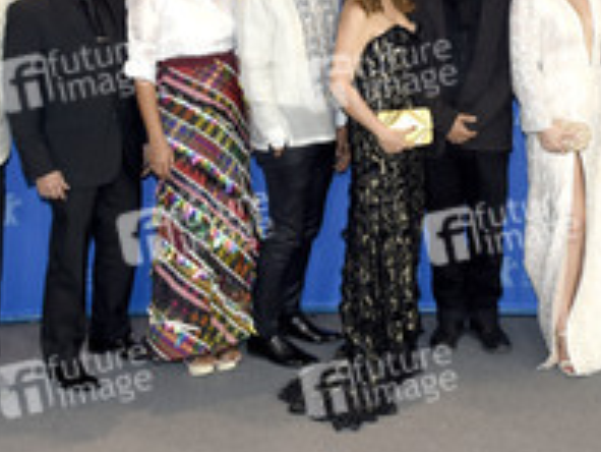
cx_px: 419
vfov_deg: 25.9
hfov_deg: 33.8
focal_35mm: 56
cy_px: 153
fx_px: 975
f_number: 5
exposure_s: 1/160
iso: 640
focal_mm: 17
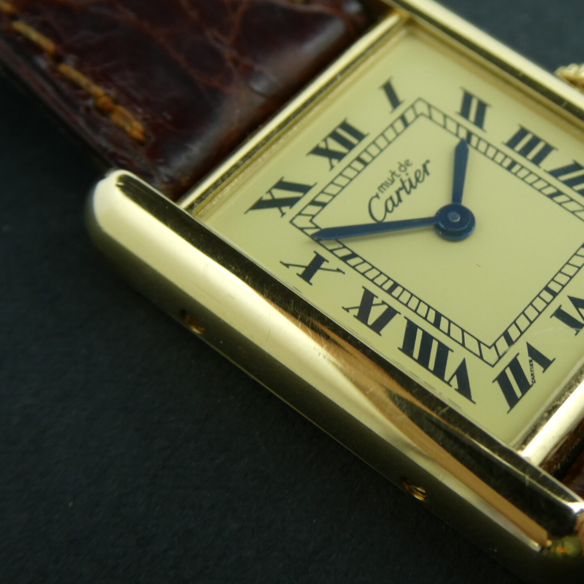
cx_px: 441
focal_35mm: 74
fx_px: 1412
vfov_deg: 23.4
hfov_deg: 23.1
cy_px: 263
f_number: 4
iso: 100
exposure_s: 1/80
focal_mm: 8.4
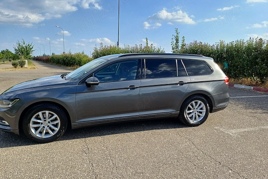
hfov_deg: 67.4
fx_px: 201
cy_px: 93
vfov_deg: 47.9
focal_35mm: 27
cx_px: 132
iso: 50
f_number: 1.8
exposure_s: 1/898
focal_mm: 4.65
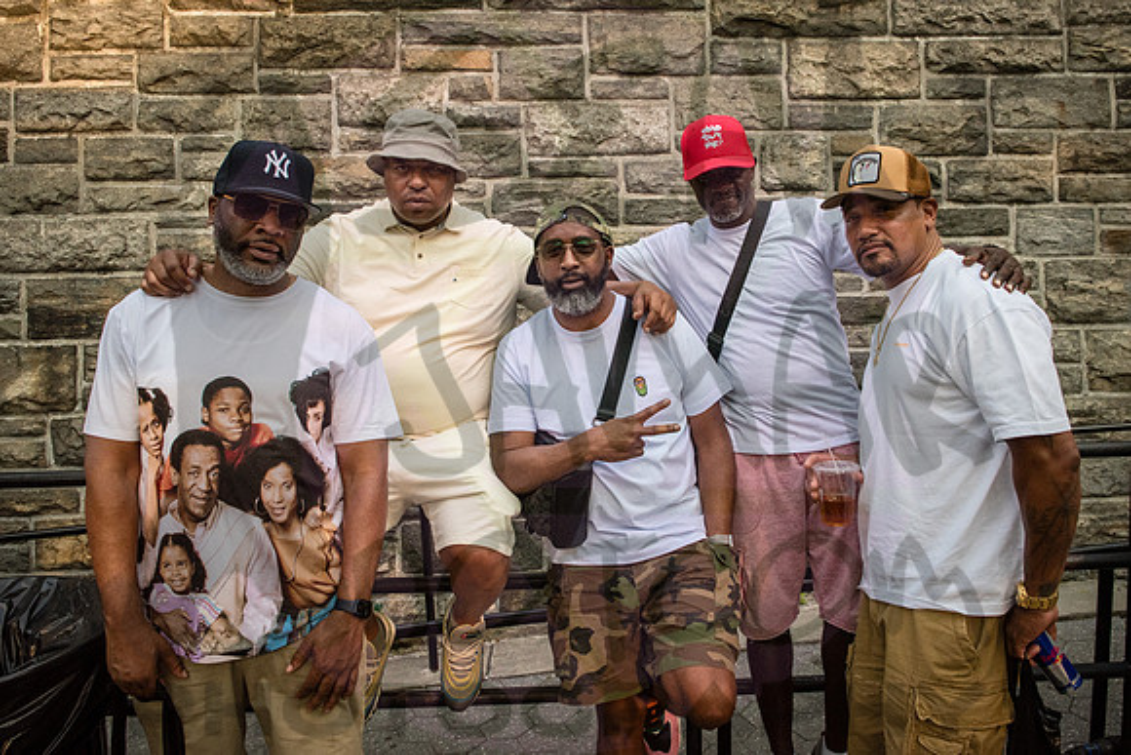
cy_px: 343
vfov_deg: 47.5
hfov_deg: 66.8
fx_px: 856
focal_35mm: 27
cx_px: 600
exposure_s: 1/2000
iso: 2000
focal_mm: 24
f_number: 5.6
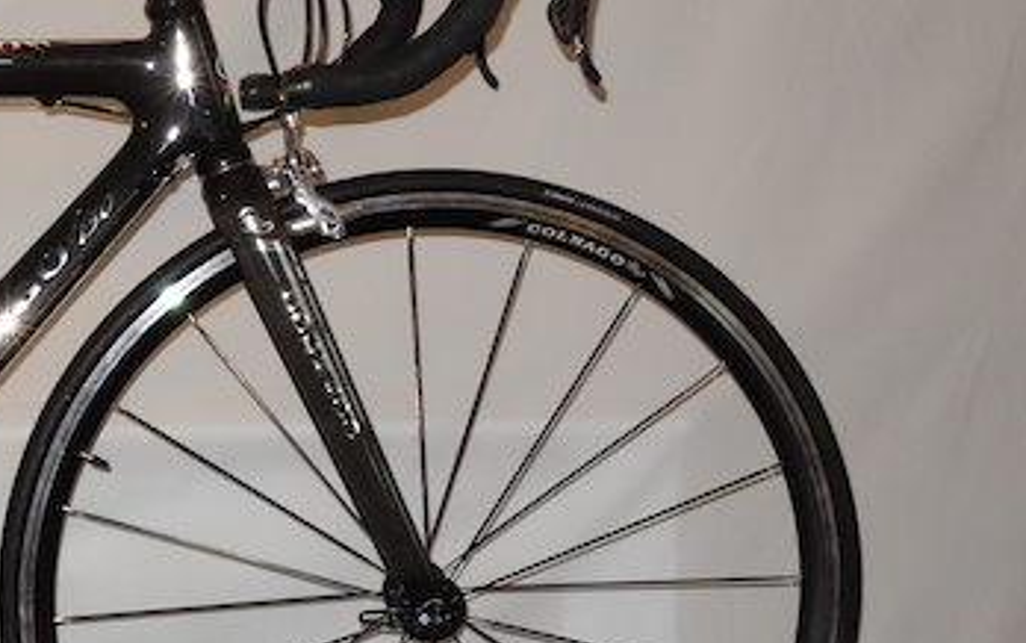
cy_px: 547
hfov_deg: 21.9
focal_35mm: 89
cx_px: -139
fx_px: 2490
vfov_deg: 14.6
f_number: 11
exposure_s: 1/30
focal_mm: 14.07
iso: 1600
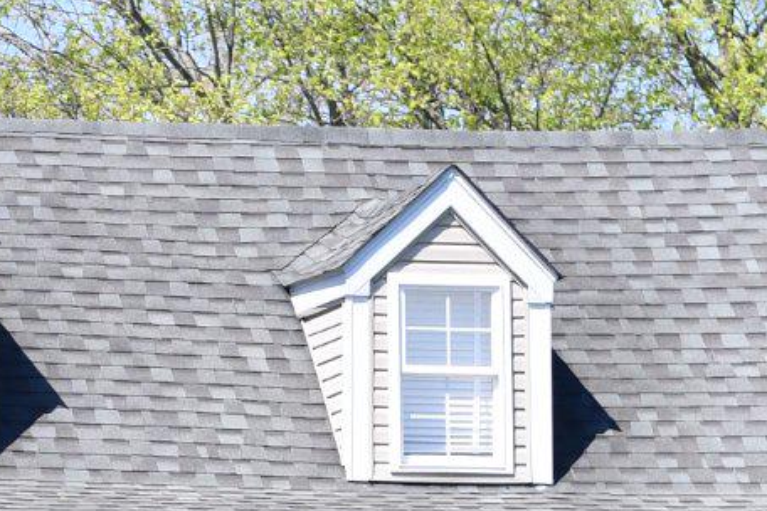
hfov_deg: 6.1
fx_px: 7179
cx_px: -335
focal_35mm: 337
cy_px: 655
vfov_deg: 4.1
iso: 320
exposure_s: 1/5000
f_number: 3.2
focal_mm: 50
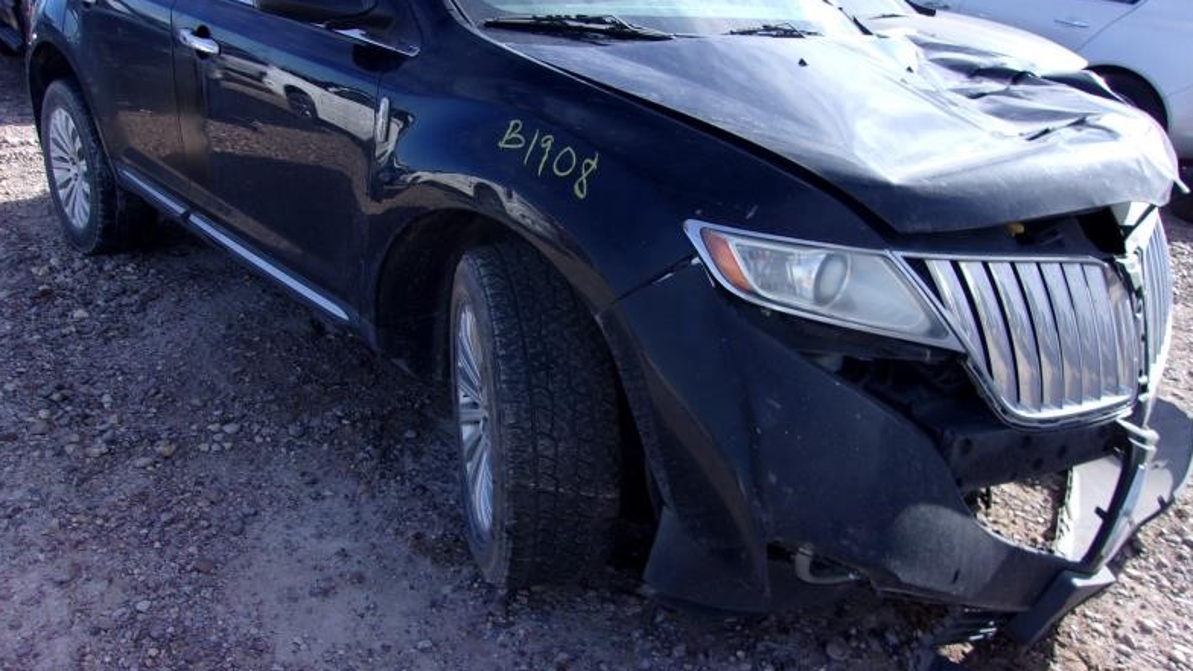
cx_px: 603
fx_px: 949
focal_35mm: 30
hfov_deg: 64.3
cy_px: 257
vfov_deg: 38.7
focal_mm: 4.9
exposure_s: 1/38
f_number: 10.4
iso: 80
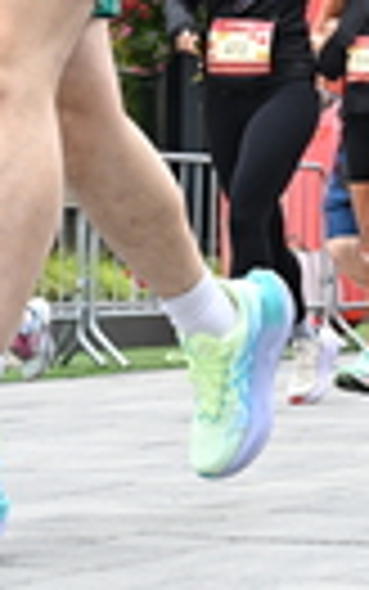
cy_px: -122
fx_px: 2138
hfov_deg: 9.5
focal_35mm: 133
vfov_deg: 15.1
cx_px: 587
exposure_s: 1/640
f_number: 4
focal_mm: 31
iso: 2000
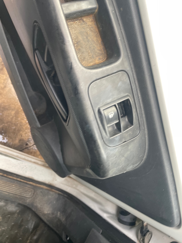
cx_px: 91
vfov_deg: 67.3
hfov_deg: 53.1
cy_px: 122
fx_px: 182
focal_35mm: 26
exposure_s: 1/116
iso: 125
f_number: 1.6
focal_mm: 4.2
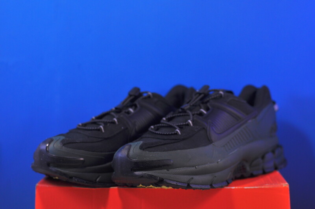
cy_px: 104
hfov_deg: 27.0
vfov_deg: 18.1
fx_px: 655
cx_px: 158
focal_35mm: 75
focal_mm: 50
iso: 250
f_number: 2.8
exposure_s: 1/320
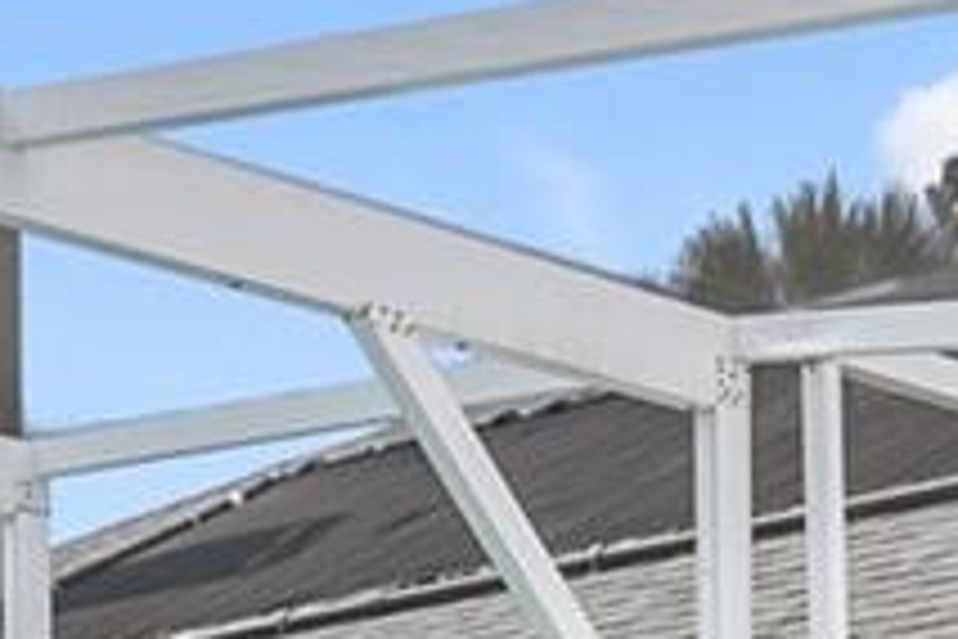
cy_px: 1264
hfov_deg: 17.0
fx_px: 3193
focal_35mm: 120
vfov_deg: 10.5
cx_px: 319
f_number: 8
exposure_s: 1/13
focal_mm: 16
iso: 100
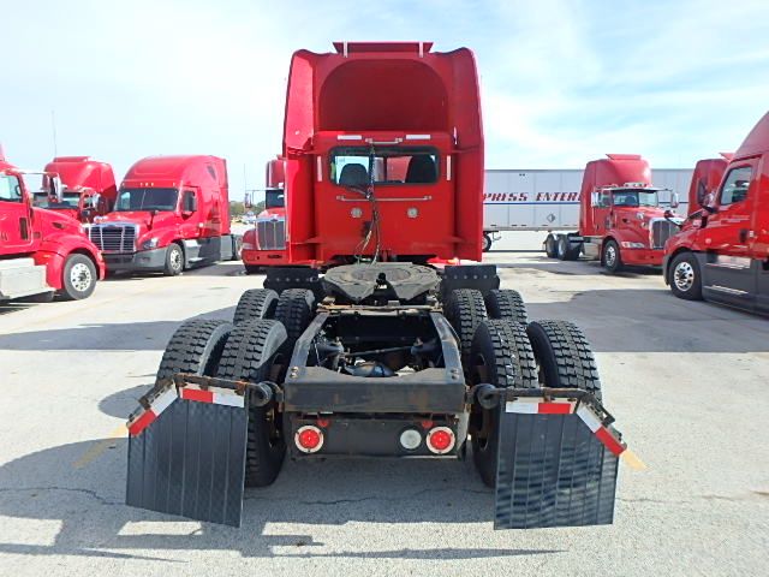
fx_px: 467
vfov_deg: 63.4
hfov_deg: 79.0
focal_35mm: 21
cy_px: 288
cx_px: 384
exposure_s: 1/800
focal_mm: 3.7
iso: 125
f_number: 3.5
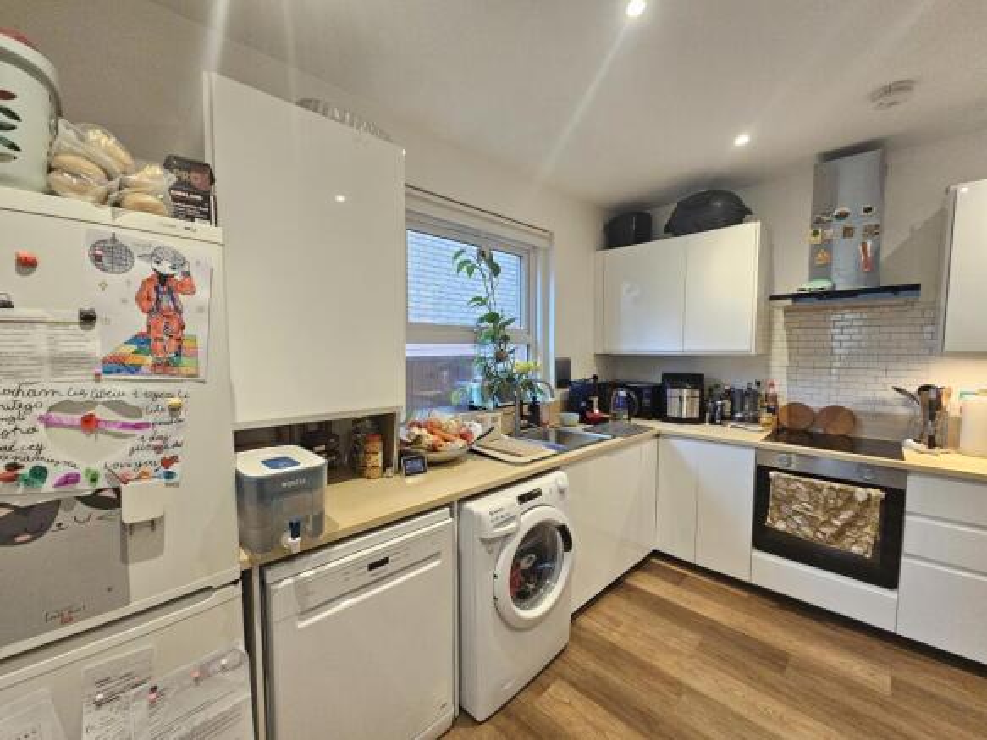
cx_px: 494
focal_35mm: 13
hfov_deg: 106.2
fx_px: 371
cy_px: 370
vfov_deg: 89.9
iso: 500
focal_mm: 2.2
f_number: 2.2
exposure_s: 1/77
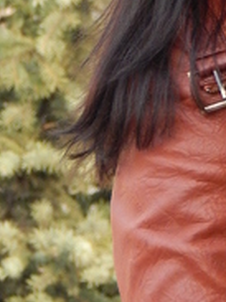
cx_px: 305
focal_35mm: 769
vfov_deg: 2.6
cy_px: 48
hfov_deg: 1.9
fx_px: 6702
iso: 400
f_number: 5.6
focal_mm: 41.7
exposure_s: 1/125
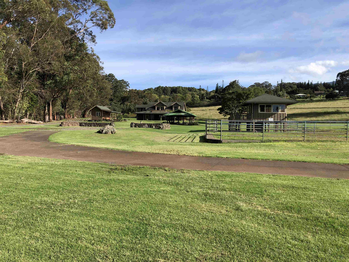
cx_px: 174
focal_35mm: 28
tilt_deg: -1.7
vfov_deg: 49.7
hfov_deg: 63.4
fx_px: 282
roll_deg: -1.5
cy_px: 131
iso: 20
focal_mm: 3.99
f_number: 1.8
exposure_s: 1/1845
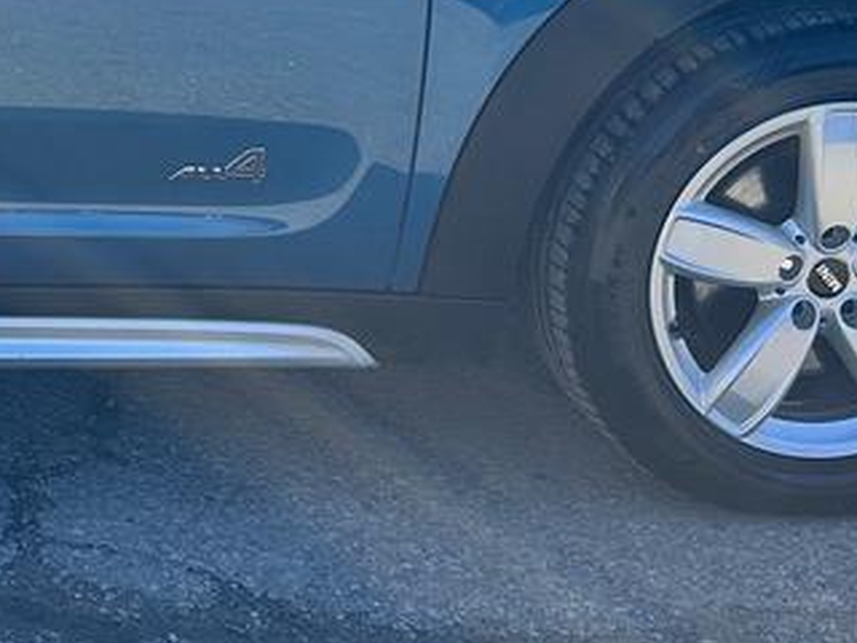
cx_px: -246
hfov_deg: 19.0
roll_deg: +0.4
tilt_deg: -11.5
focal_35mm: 96
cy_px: -163
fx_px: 2377
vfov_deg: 14.8
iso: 80
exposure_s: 1/2732
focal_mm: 6.86
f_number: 1.78
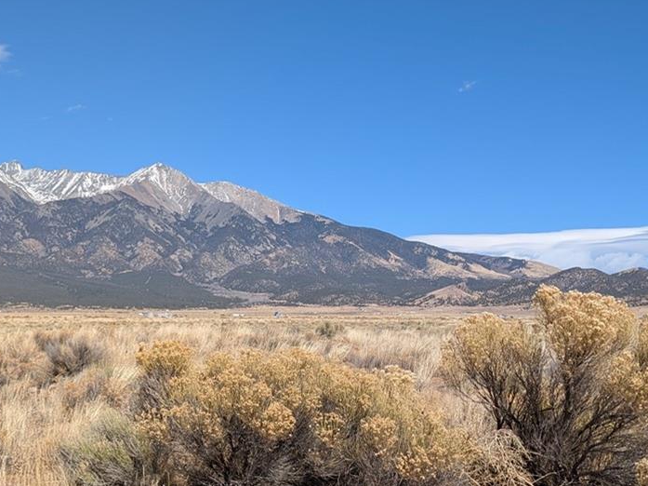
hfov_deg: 34.9
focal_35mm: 55
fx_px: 1029
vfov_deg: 26.4
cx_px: 355
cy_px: 311
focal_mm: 6.9
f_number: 1.68
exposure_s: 1/1484
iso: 23
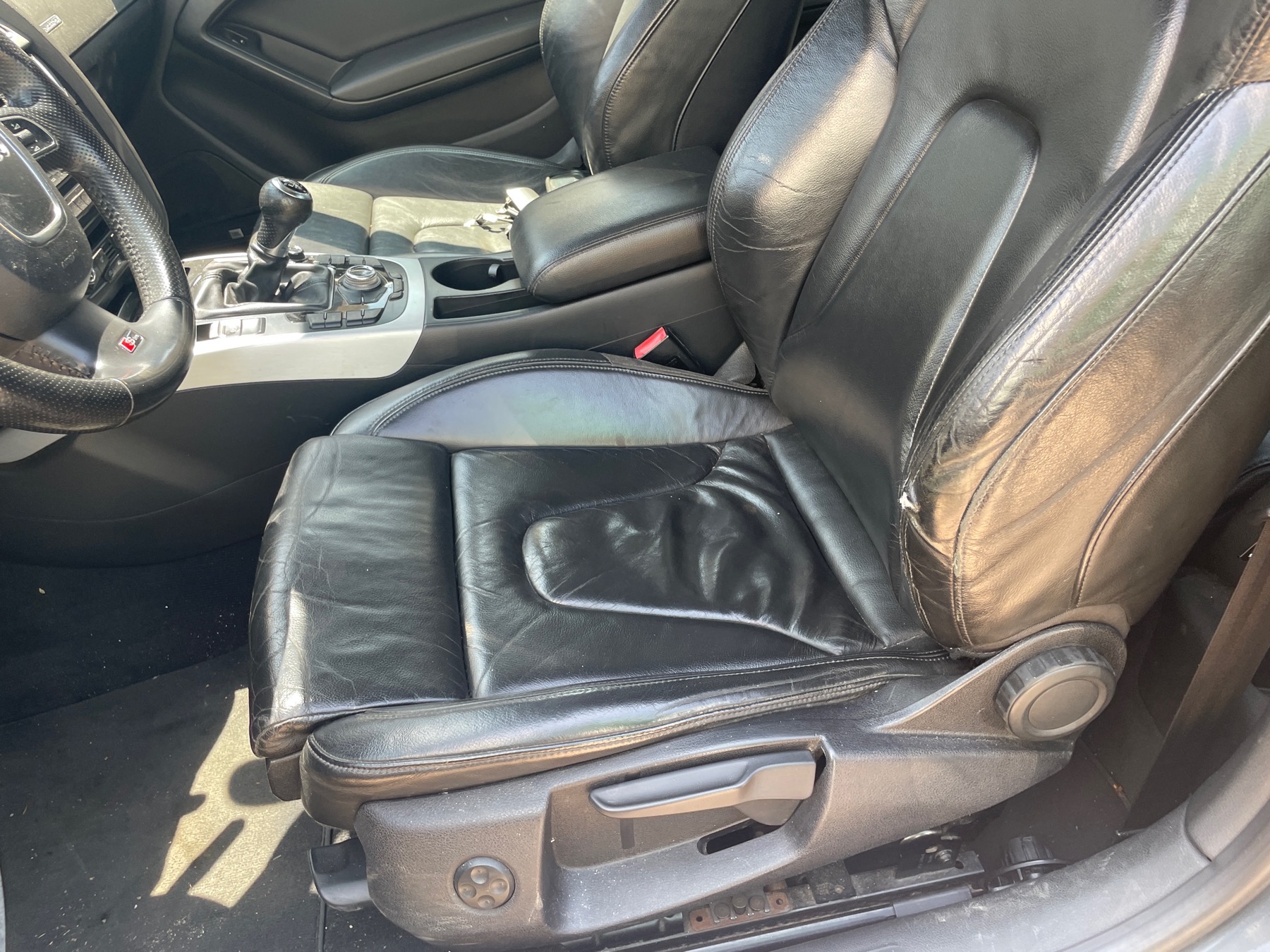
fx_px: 954
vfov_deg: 53.1
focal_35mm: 26
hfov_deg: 67.3
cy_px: 476
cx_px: 635
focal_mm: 4.2
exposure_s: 1/121
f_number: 1.6
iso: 64
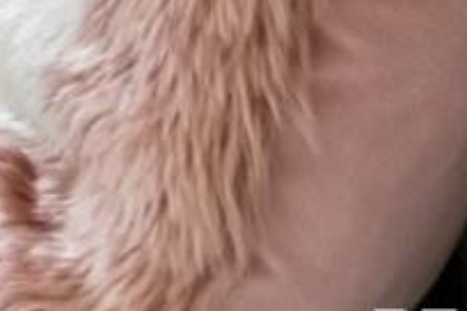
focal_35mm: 110
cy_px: -837
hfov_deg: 10.1
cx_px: -1090
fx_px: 1427
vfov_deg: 8.4
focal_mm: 14
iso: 400
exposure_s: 1/40
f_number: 10
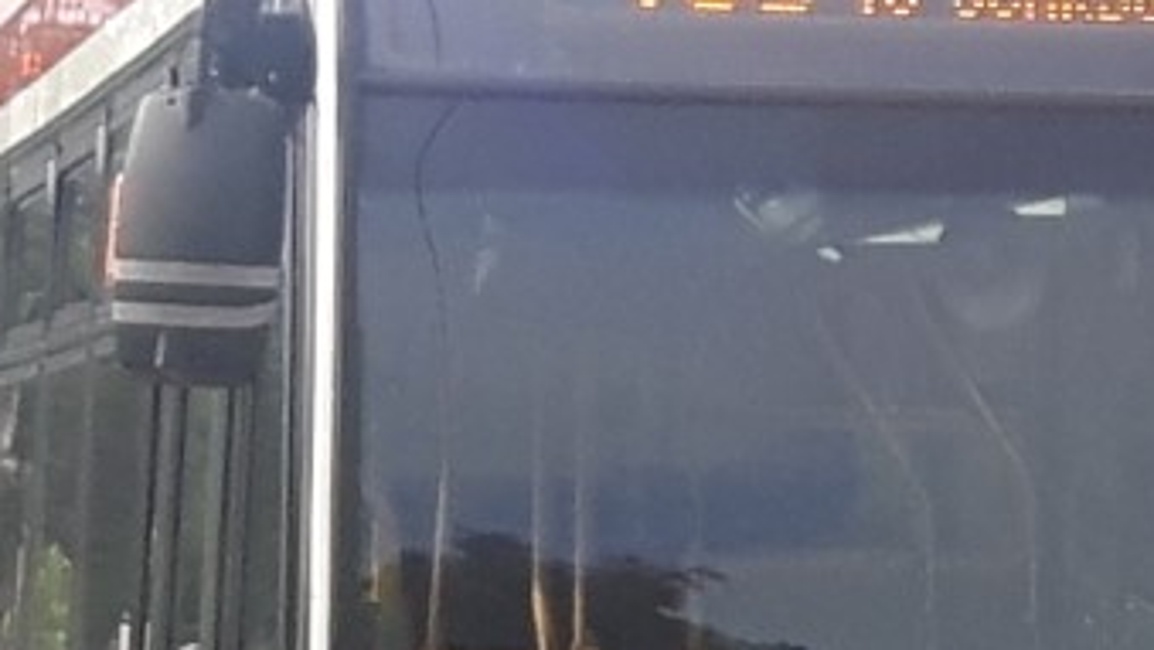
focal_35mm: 102
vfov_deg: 11.7
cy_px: 704
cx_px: 980
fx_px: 3122
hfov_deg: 20.6
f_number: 1.9
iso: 40
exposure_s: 1/552
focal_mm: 3.7
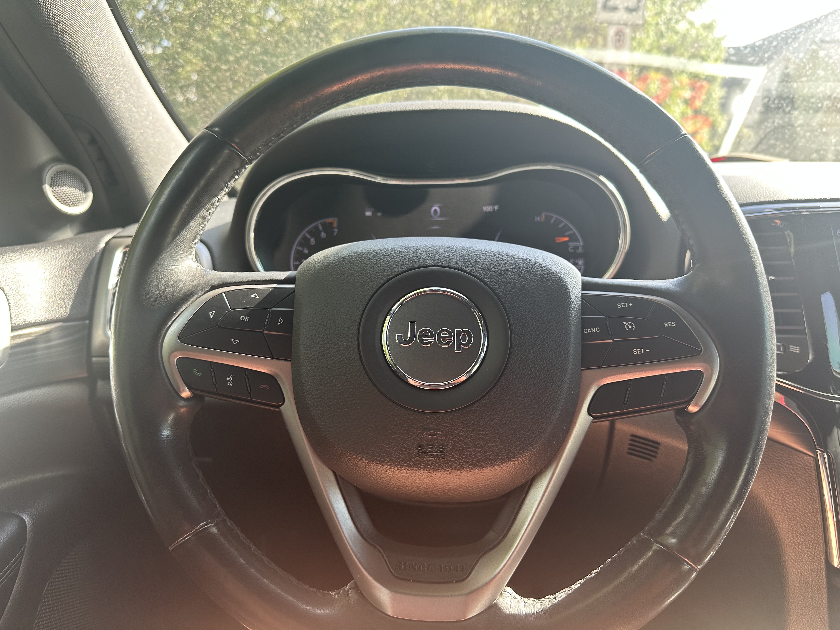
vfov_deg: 56.8
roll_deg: +0.6
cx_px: 420
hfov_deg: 71.6
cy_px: 315
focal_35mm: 24
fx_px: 582
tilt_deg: -11.4
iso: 100
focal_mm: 6.86
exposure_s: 1/128
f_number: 1.78
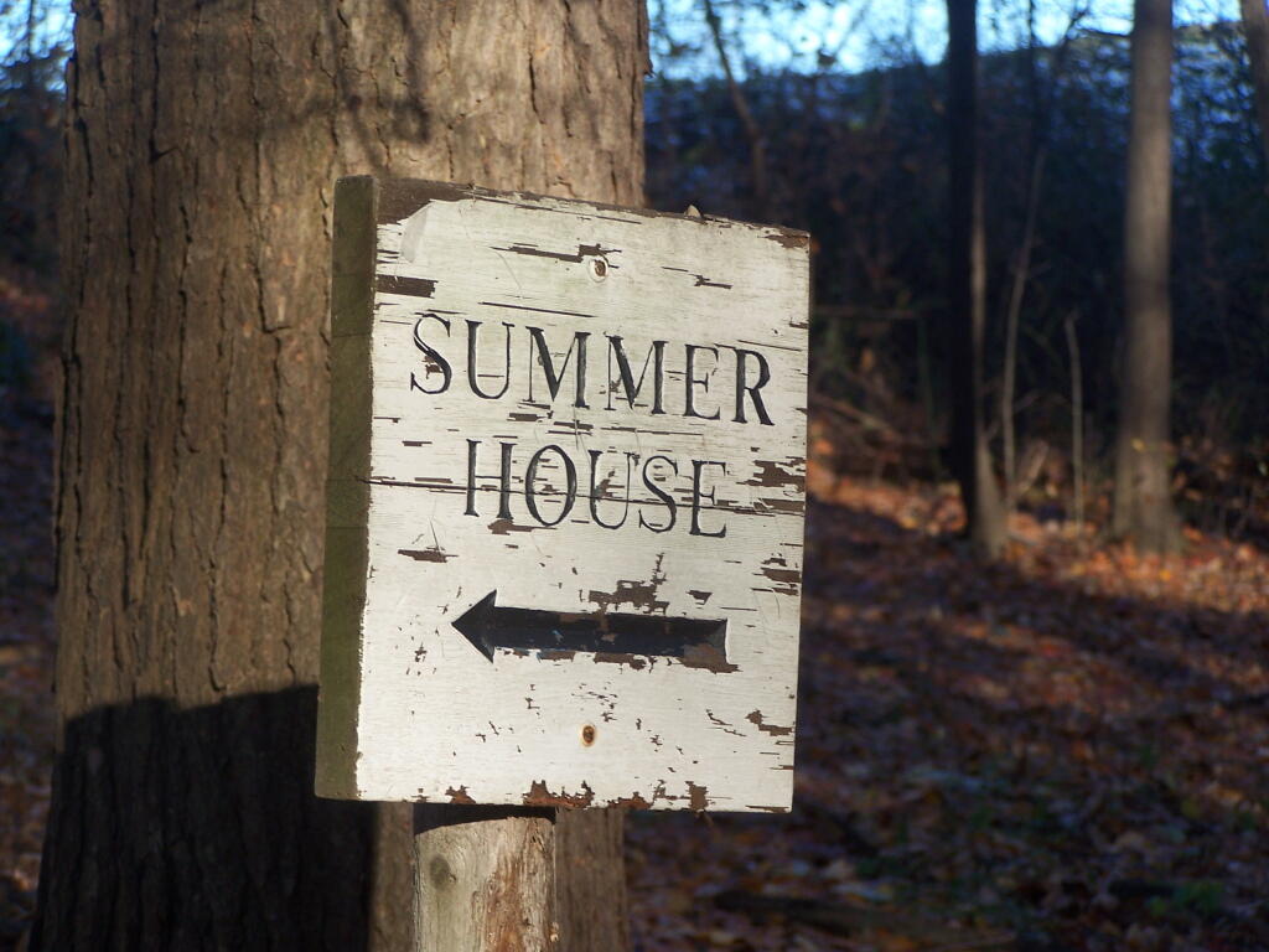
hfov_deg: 14.2
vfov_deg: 10.7
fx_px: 5096
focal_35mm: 139
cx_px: 634
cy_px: 476
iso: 80
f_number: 3.2
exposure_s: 1/200
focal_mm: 23.1
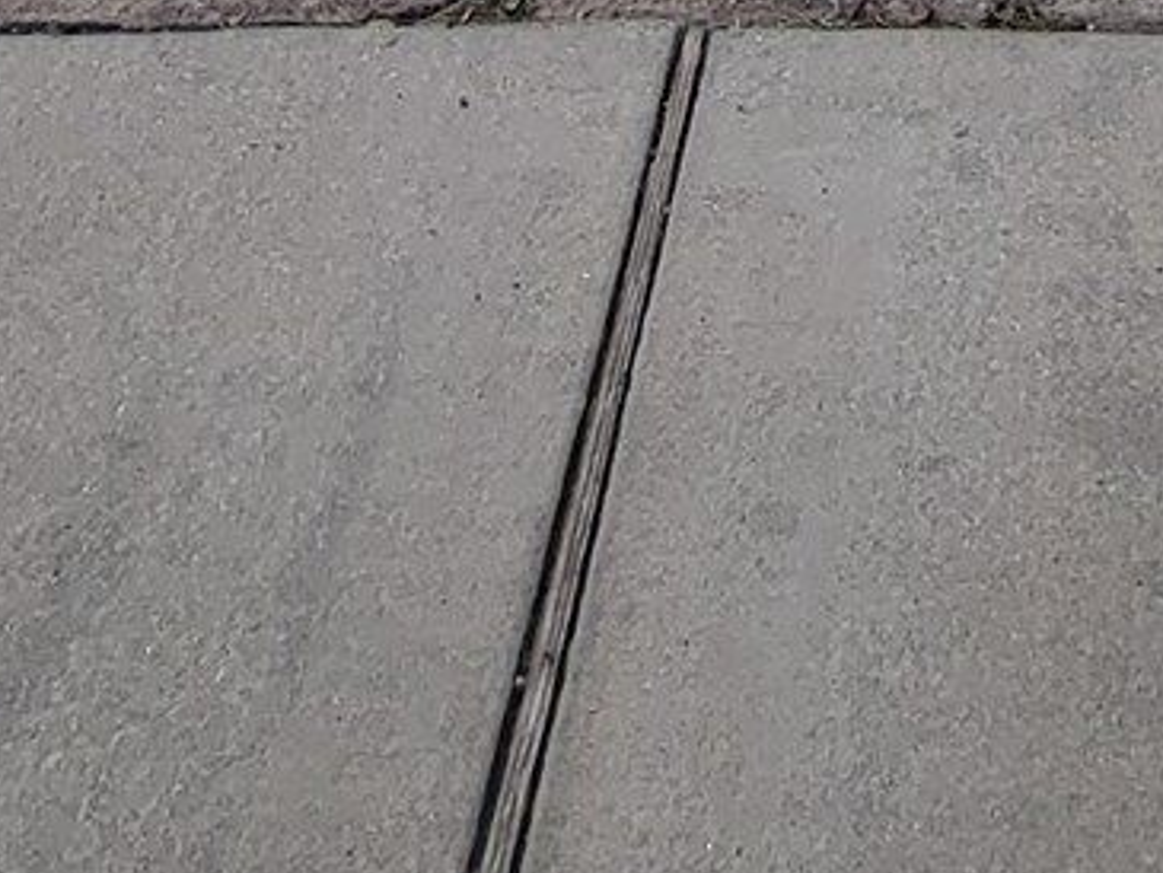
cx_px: 1023
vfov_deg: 12.7
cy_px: -1472
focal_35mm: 73
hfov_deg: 25.9
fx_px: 2453
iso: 50
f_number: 2.2
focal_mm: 2.2
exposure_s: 1/3502
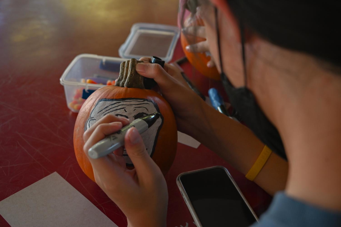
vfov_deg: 29.9
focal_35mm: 45
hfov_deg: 43.6
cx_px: 170
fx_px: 426
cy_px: 114
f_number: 5.3
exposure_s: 1/160
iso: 800
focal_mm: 45
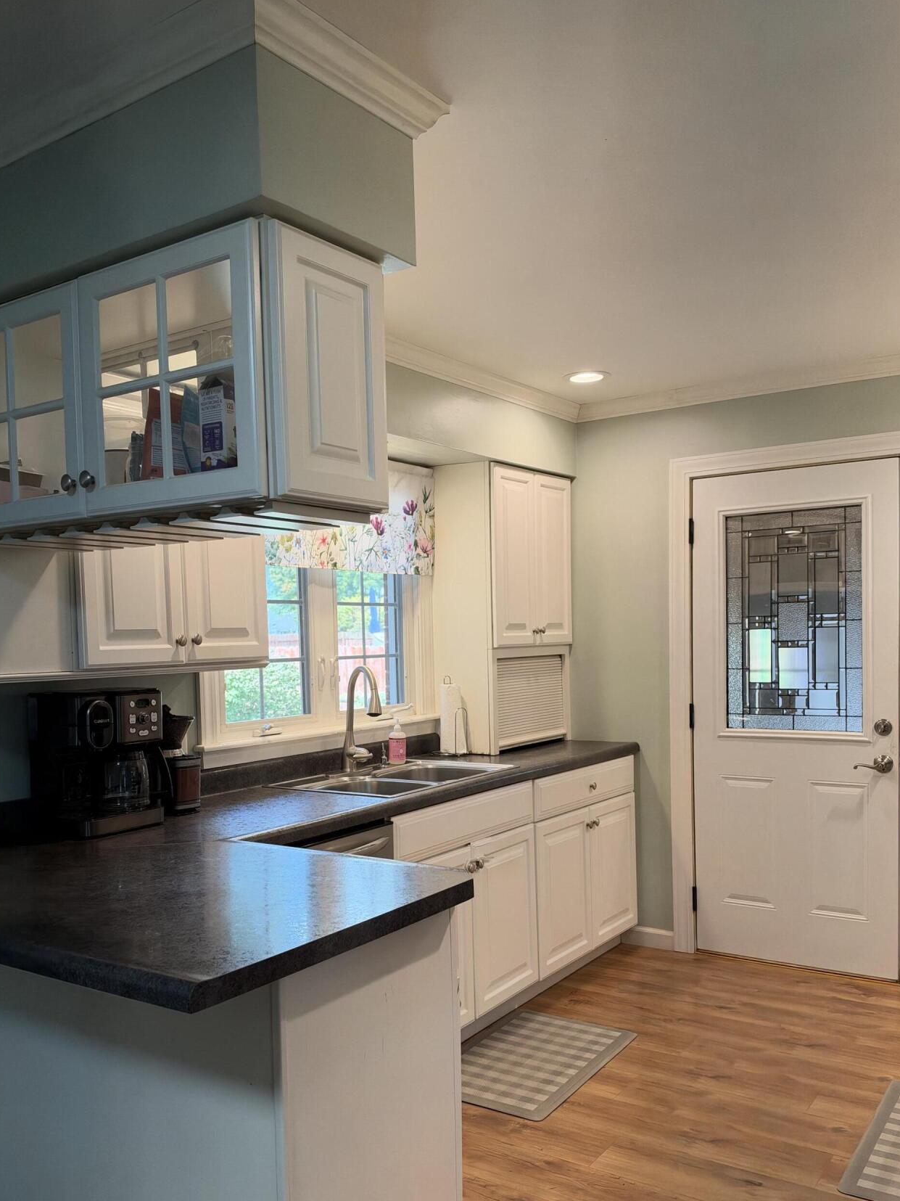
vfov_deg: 61.4
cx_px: 408
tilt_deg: -1.0
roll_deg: +1.0
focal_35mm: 29
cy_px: 684
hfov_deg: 48.2
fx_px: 1005
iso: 160
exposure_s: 1/120
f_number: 1.8
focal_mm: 6.93
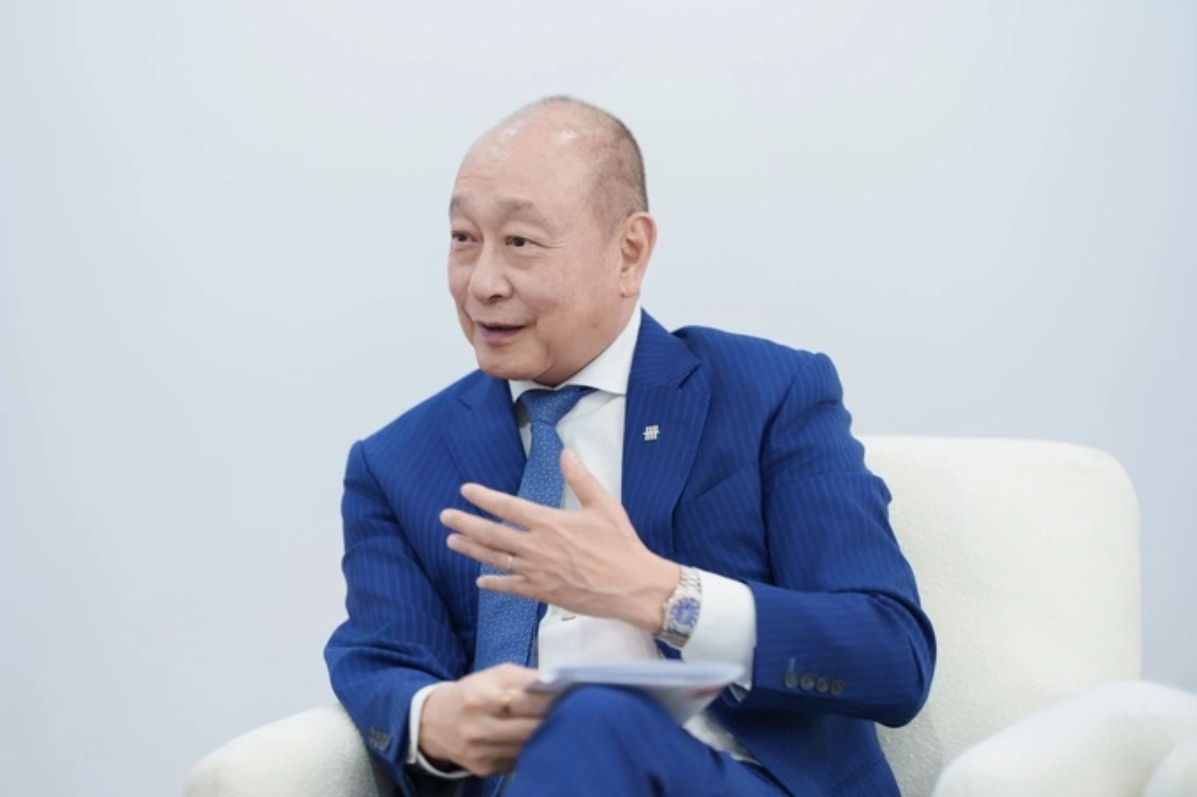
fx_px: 4487
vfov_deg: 10.2
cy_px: 398
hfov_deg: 15.2
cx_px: 598
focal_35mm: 135
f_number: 1.8
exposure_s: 1/160
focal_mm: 135
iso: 800
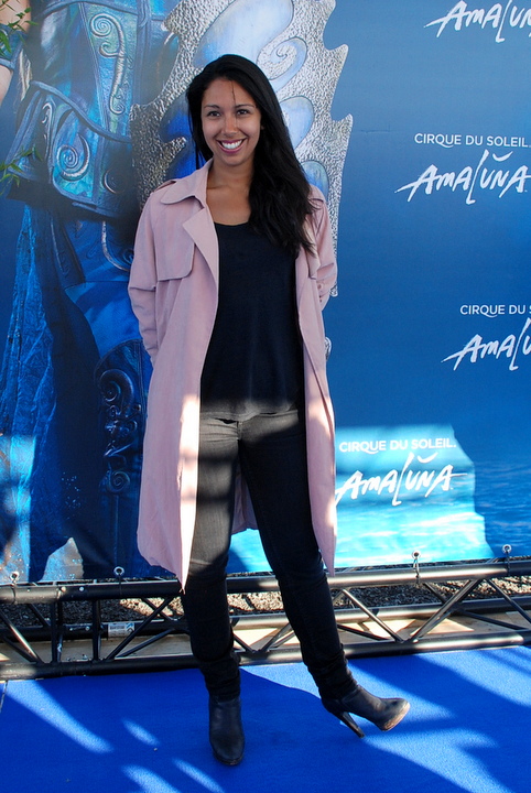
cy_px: 396
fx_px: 662
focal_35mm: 30
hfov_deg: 43.7
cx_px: 266
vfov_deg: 61.9
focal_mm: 20
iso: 320
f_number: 6.3
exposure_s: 1/160
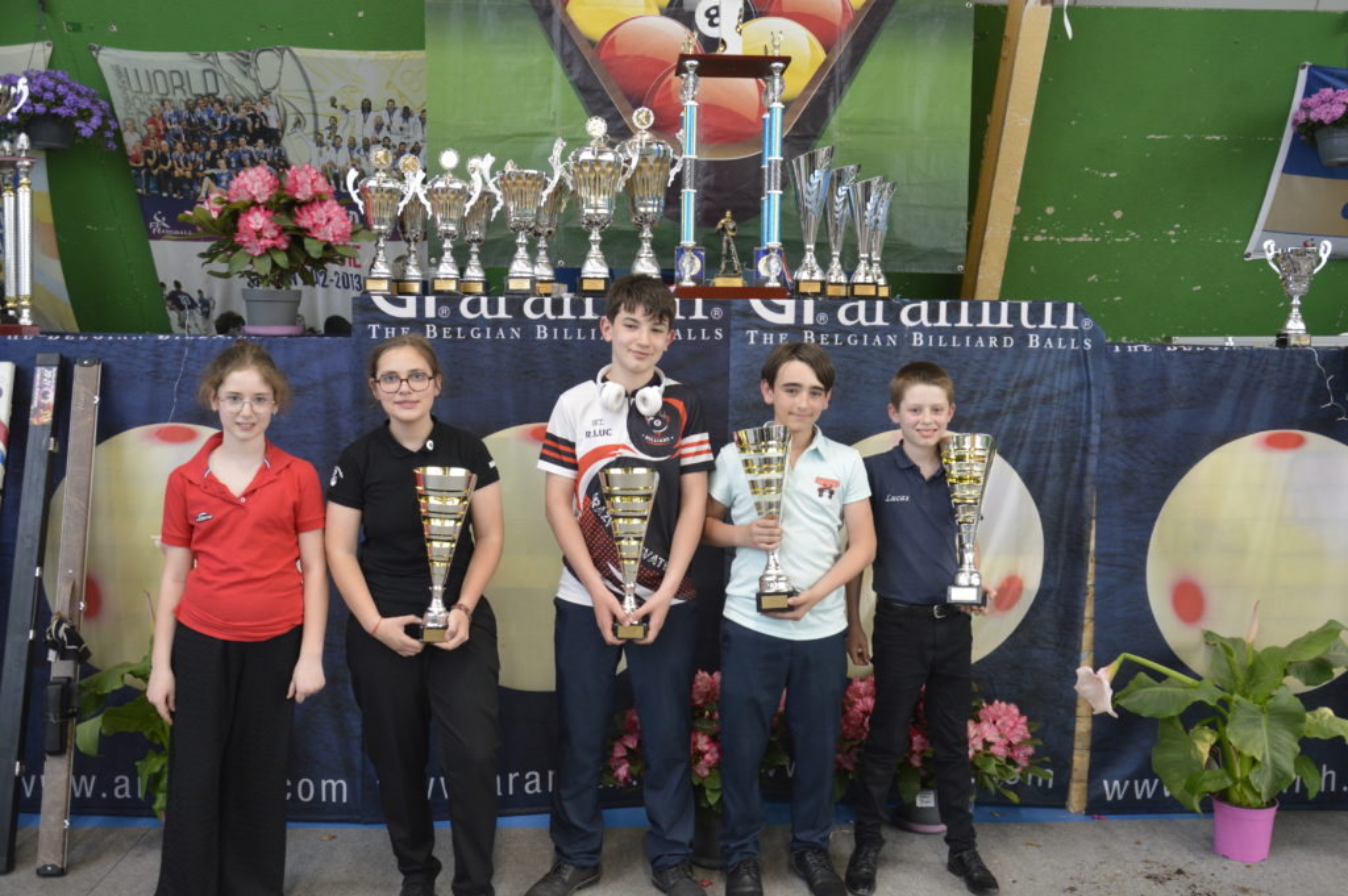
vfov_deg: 41.6
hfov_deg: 59.5
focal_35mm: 32
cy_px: 448
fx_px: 1179
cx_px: 674
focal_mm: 21
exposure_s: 1/60
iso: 560
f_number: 3.8
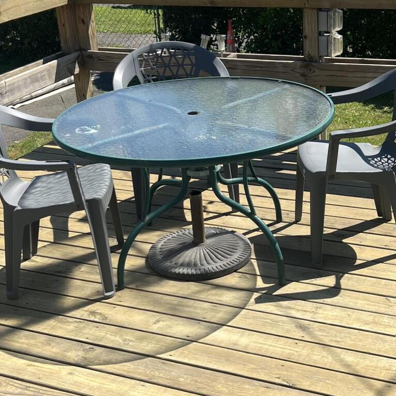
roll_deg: +4.1
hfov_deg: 28.5
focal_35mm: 60
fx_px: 777
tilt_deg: -22.5
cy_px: 199
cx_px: 239
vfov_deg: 28.6
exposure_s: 1/3460
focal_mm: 5.7
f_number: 1.5
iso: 50
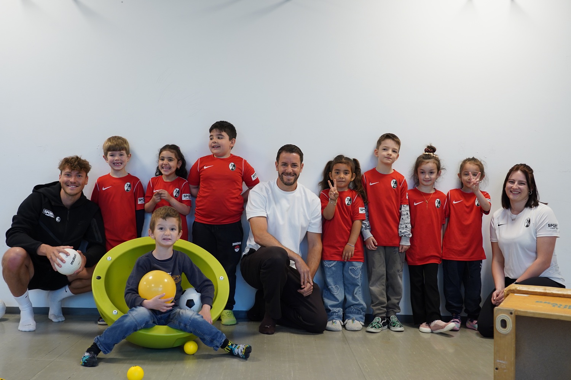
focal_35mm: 39
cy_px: 190
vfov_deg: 34.2
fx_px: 619
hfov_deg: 49.6
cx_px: 286
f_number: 5
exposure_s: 1/60
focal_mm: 39
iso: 800
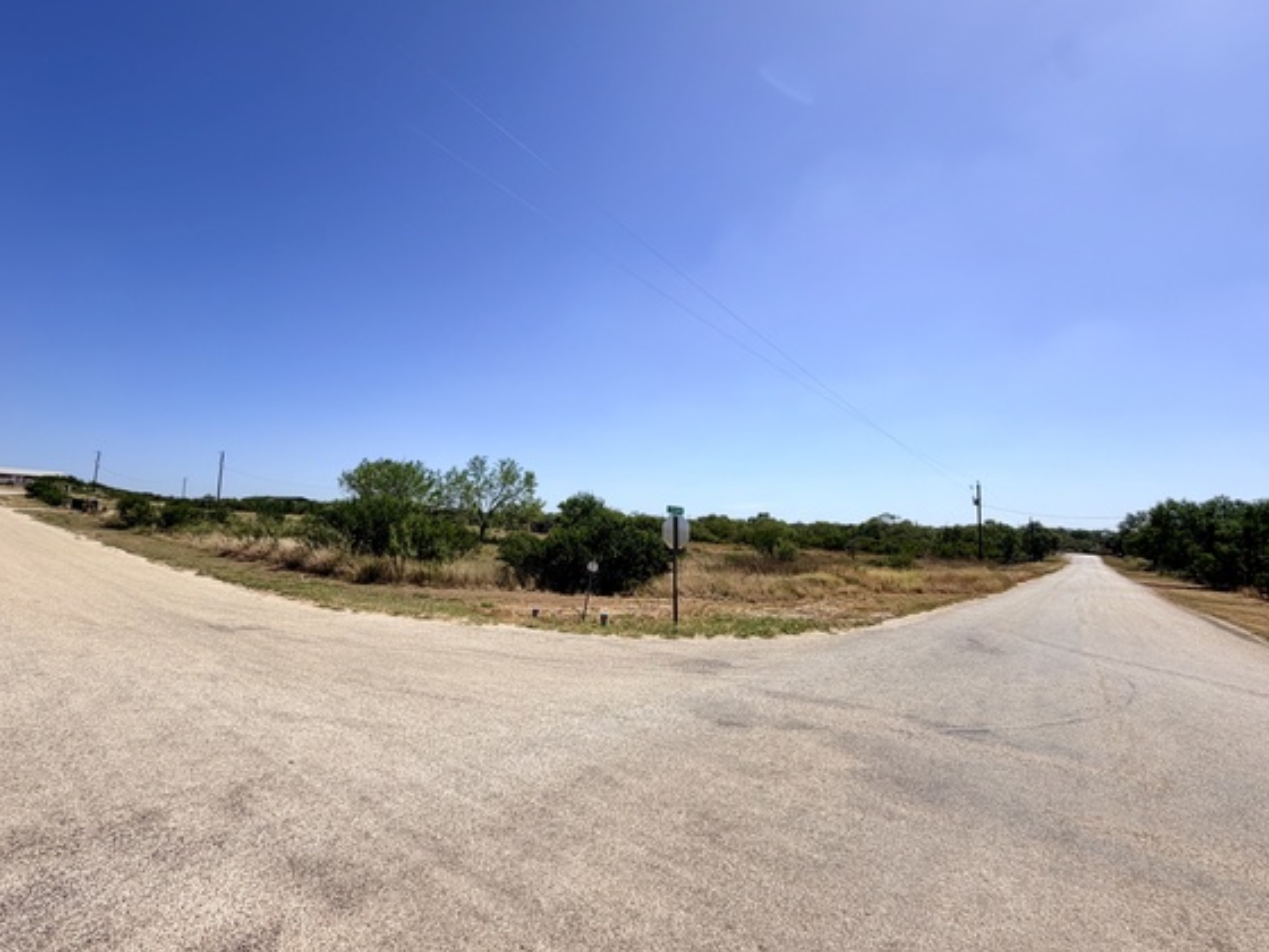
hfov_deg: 94.1
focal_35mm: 16
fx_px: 587
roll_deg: -2.0
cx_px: 562
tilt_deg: +7.3
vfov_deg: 78.1
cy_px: 453
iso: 20
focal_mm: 2.22
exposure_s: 1/1464
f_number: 2.2
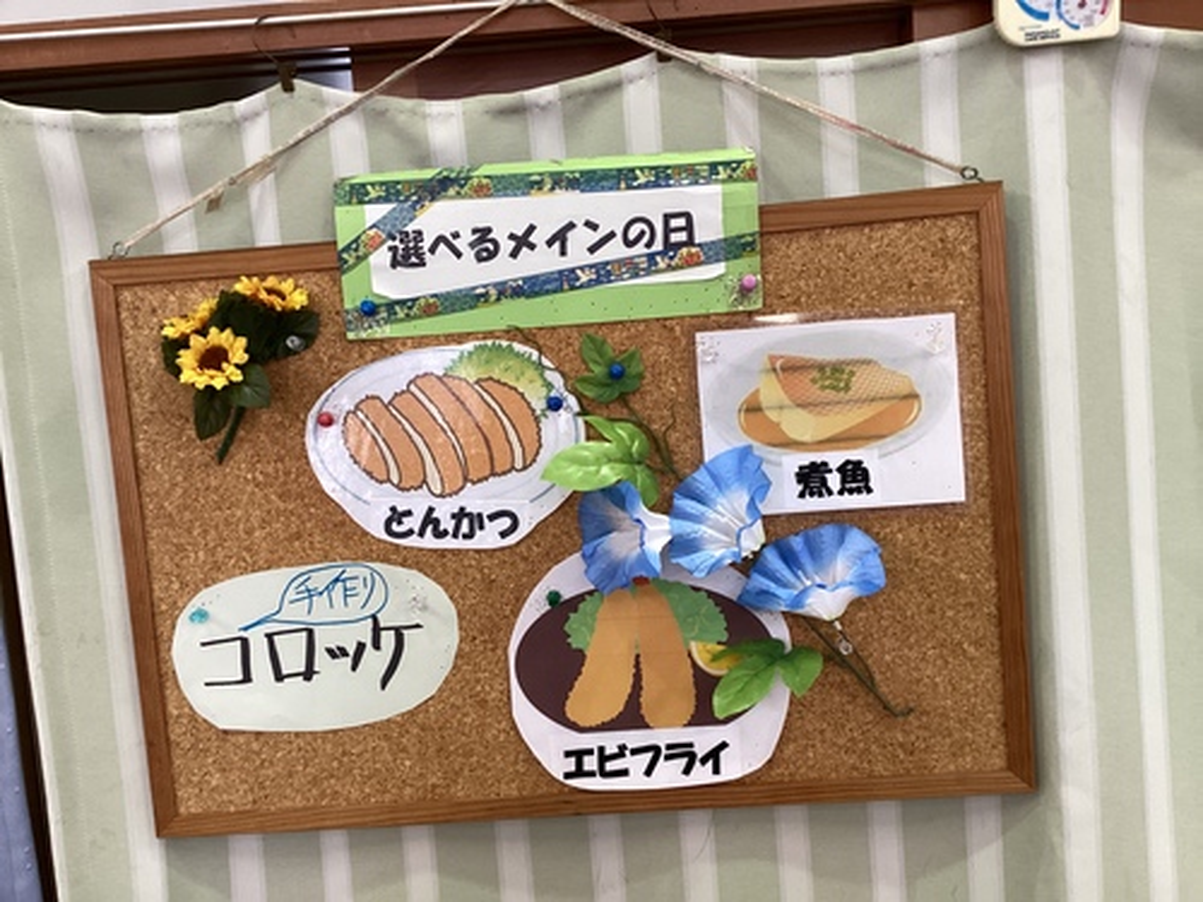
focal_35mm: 31
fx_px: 1077
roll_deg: +2.8
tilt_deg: -5.9
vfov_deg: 45.4
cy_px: 451
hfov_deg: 58.4
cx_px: 602
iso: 160
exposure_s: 1/60
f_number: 2.4
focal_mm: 3.3
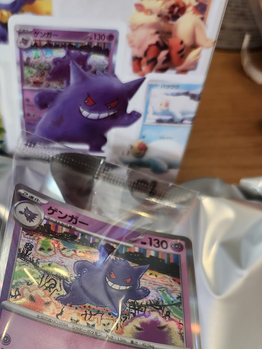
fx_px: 414
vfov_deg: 44.2
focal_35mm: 41
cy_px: 263
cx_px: 63
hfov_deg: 34.3
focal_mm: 5.54
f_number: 1.8
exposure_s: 1/100
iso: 160
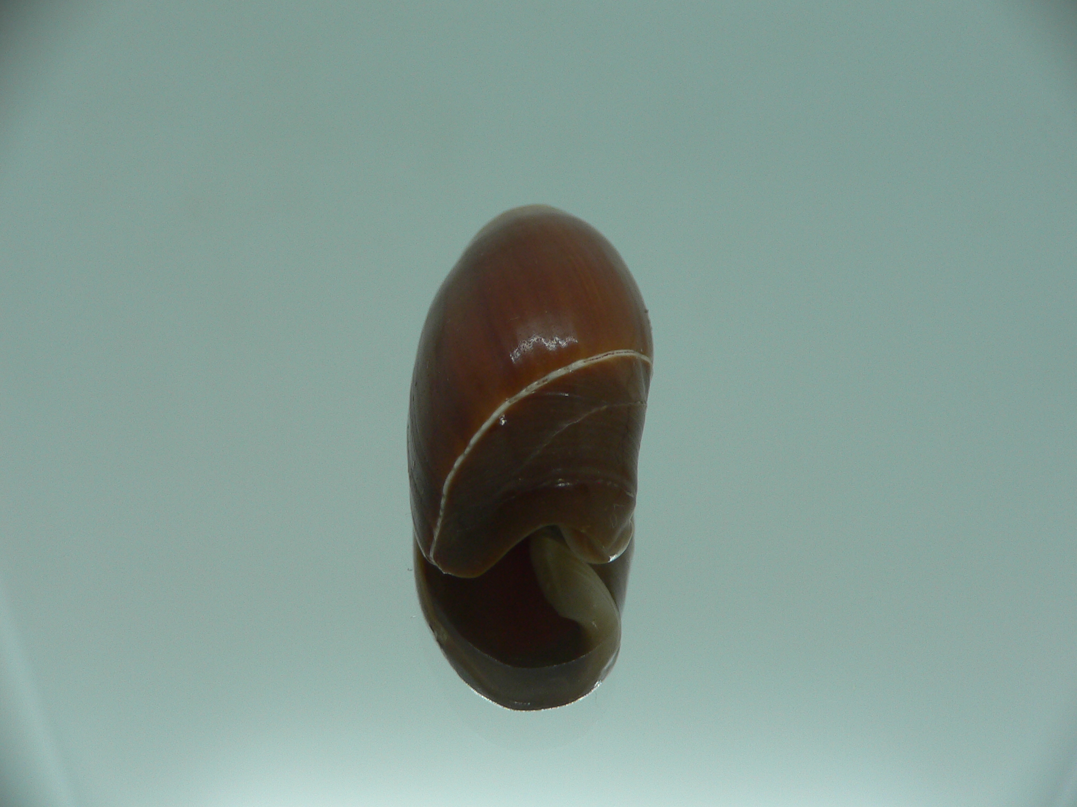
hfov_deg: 52.6
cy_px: 404
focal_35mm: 35
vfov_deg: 40.7
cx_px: 538
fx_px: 1089
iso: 80
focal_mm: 4.6
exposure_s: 1/60
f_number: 2.8
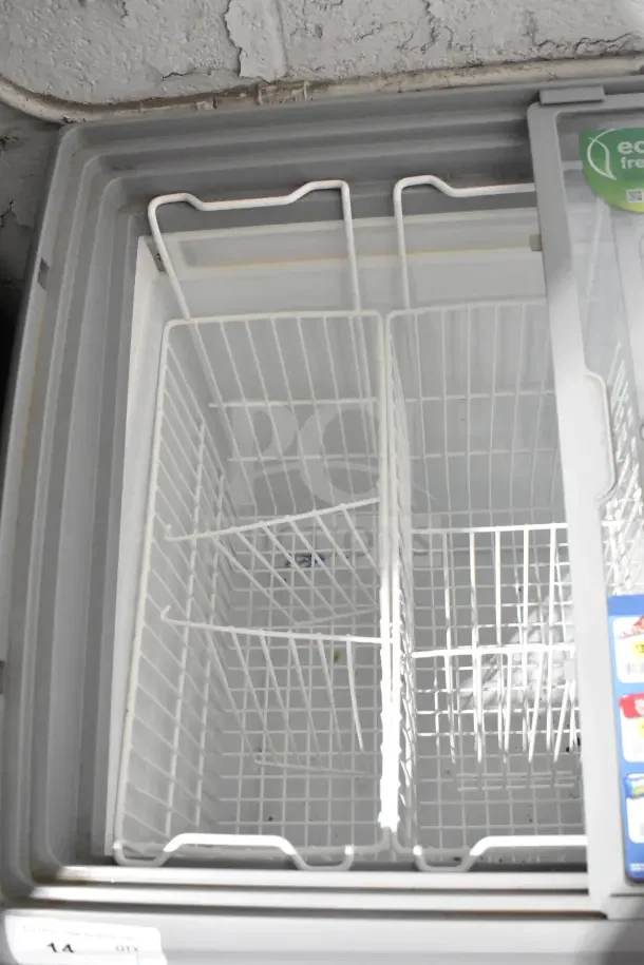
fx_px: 966
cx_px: 322
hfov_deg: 36.9
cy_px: 482
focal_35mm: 36
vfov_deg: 53.1
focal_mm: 24
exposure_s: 1/160
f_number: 5
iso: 6400
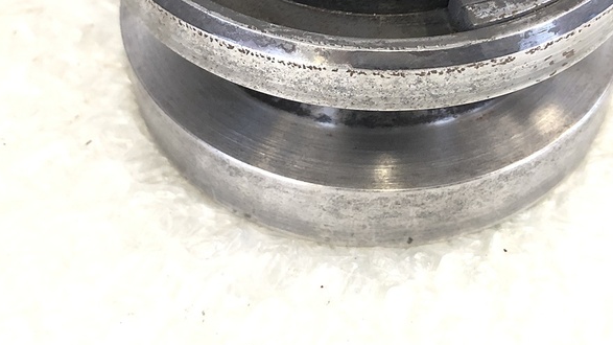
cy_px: 7
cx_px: 316
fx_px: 845
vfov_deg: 22.3
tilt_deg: -43.6
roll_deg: +1.3
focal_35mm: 52
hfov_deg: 39.9
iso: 64
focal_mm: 3.99
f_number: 1.8
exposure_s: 1/15
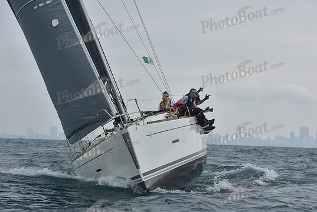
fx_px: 1189
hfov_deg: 15.2
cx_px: 171
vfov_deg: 10.2
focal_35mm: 135
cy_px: 112
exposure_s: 1/800
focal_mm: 125
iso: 250
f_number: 8
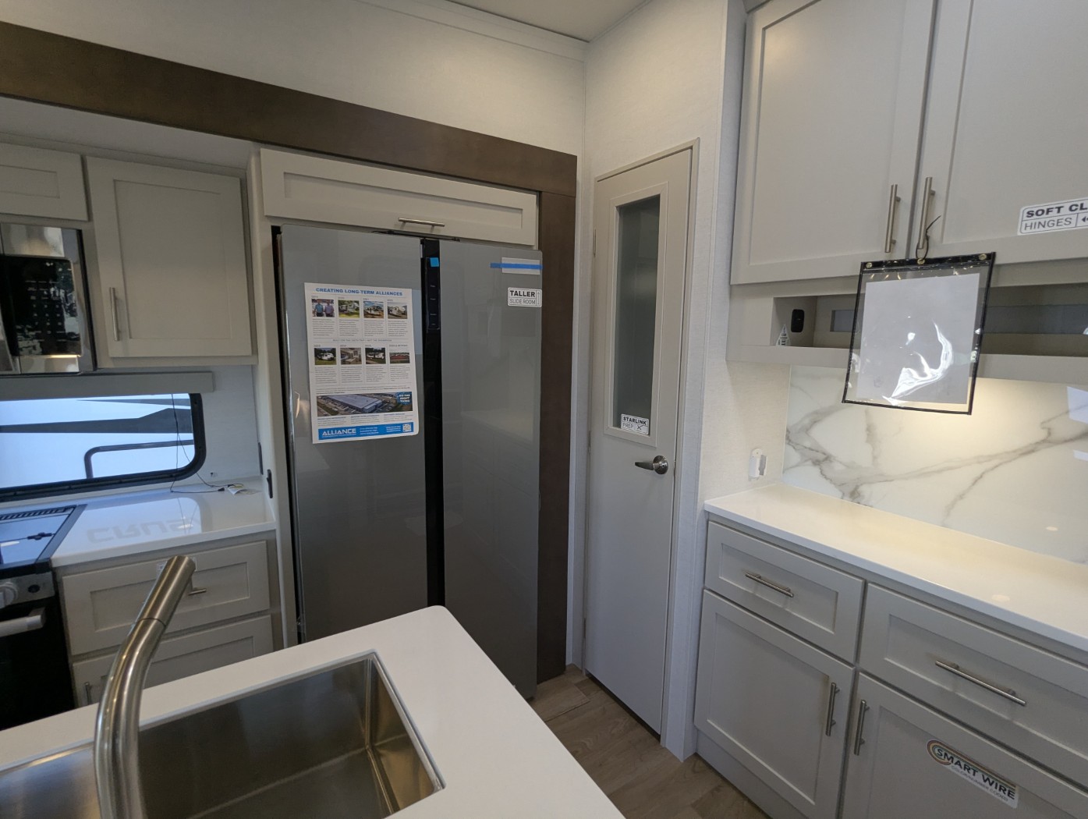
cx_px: 544
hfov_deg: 94.4
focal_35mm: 16
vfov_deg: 78.2
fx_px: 504
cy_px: 410
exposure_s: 1/187
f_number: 2.2
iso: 169
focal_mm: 2.35
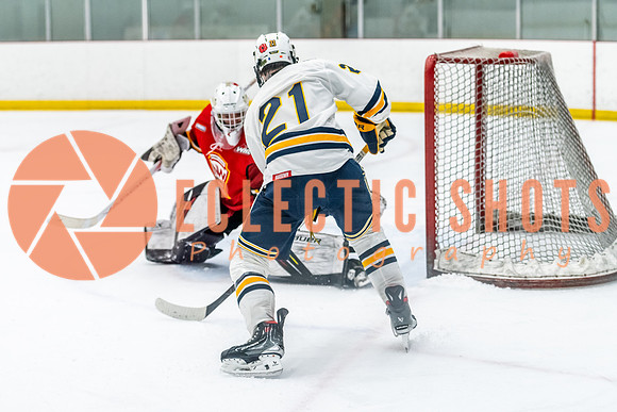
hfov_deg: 21.1
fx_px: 1659
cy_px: 223
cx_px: 277
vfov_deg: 14.1
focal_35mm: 97
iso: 3200
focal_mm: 86
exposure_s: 1/800
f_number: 2.8
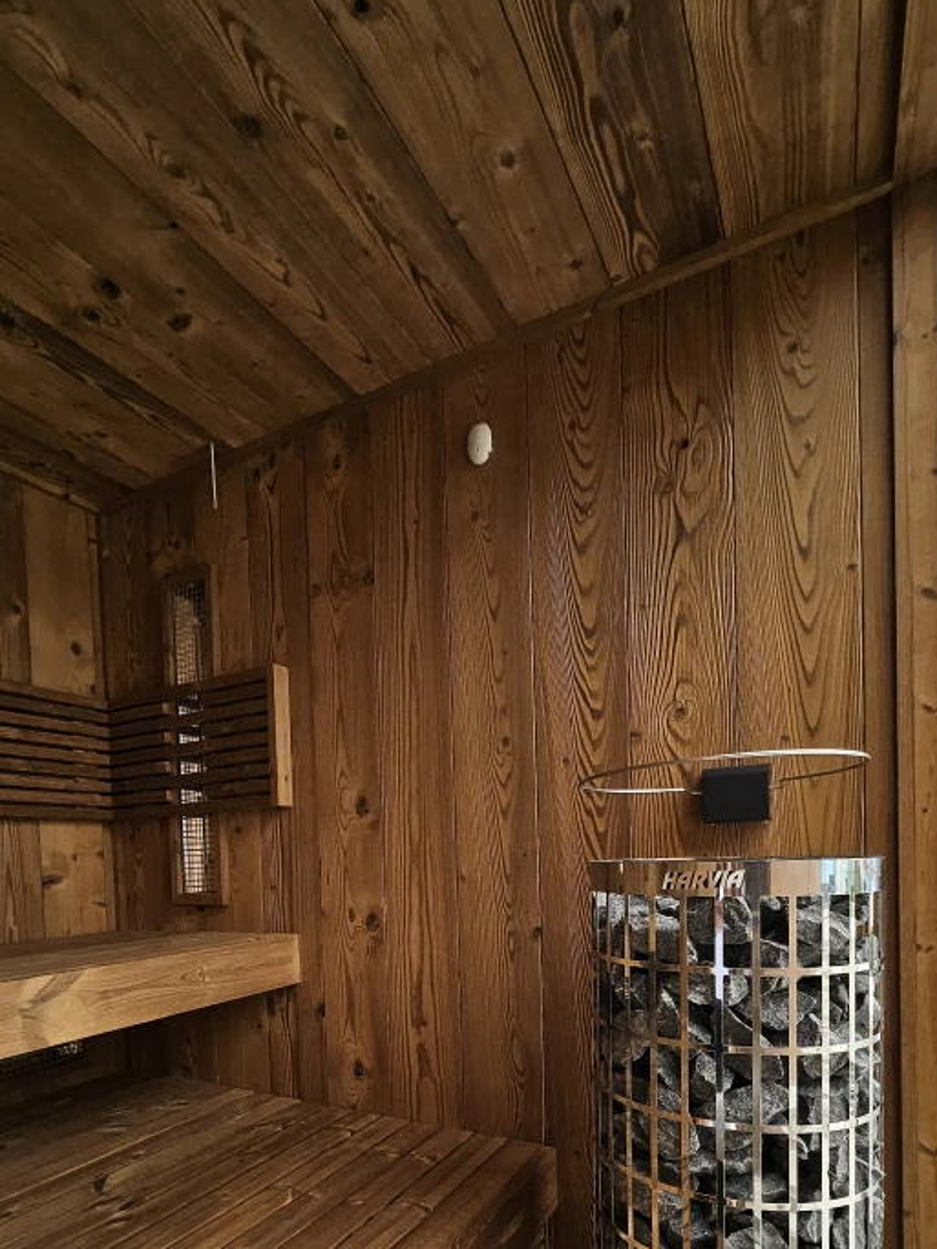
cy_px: 893
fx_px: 686
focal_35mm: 19
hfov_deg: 68.5
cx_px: 422
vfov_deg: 79.9
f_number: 2.2
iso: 32
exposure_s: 1/100
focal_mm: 1.74
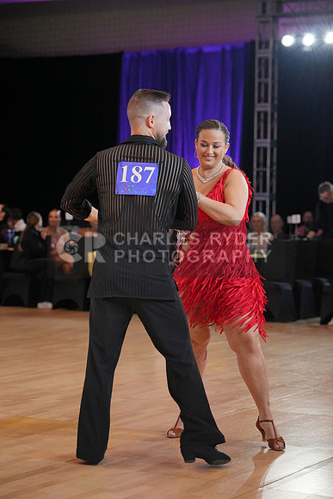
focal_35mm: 87
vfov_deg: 23.4
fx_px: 1206
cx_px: 166
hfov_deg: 15.7
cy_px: 250
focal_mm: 87
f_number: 3.5
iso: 2500
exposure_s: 1/500
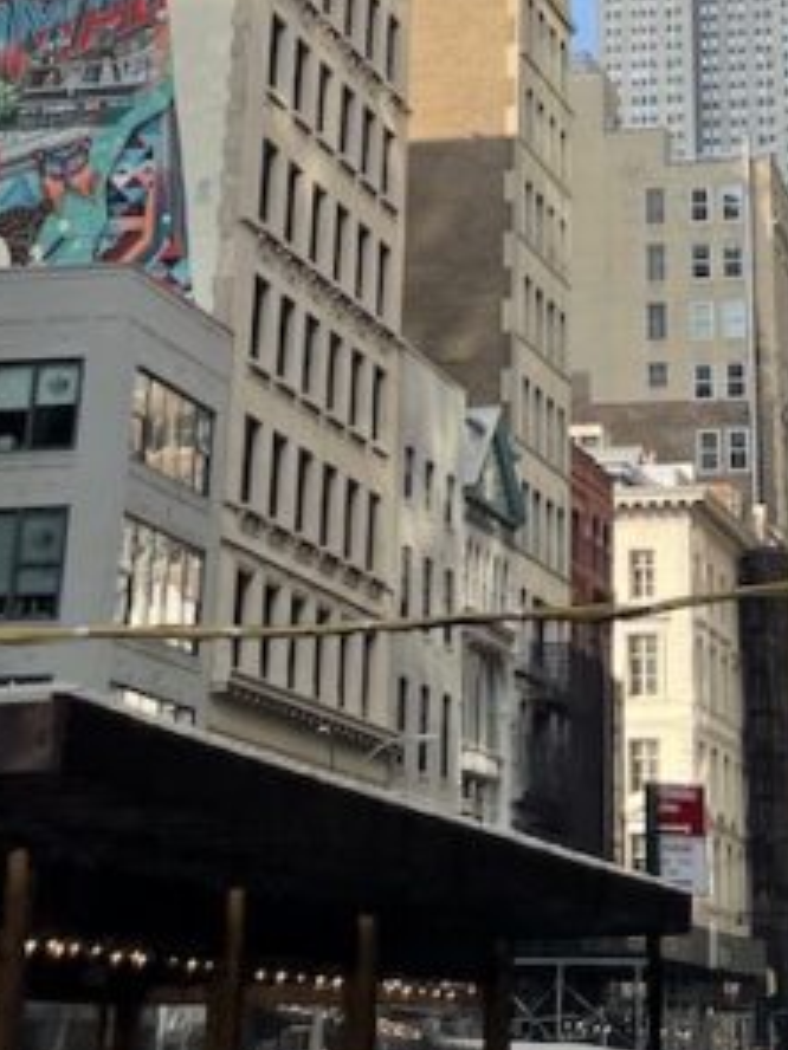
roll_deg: +3.0
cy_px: -713
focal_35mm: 90
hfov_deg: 16.4
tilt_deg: +35.7
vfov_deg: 18.2
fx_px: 2732
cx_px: 543
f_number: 1.6
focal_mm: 4.2
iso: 32
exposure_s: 1/2132
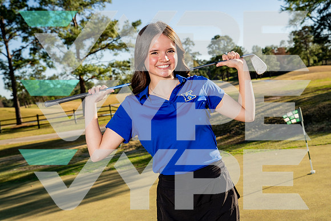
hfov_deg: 40.3
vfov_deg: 27.5
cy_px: 110
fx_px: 451
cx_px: 166
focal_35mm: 49
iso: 100
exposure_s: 1/250
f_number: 8
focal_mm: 49
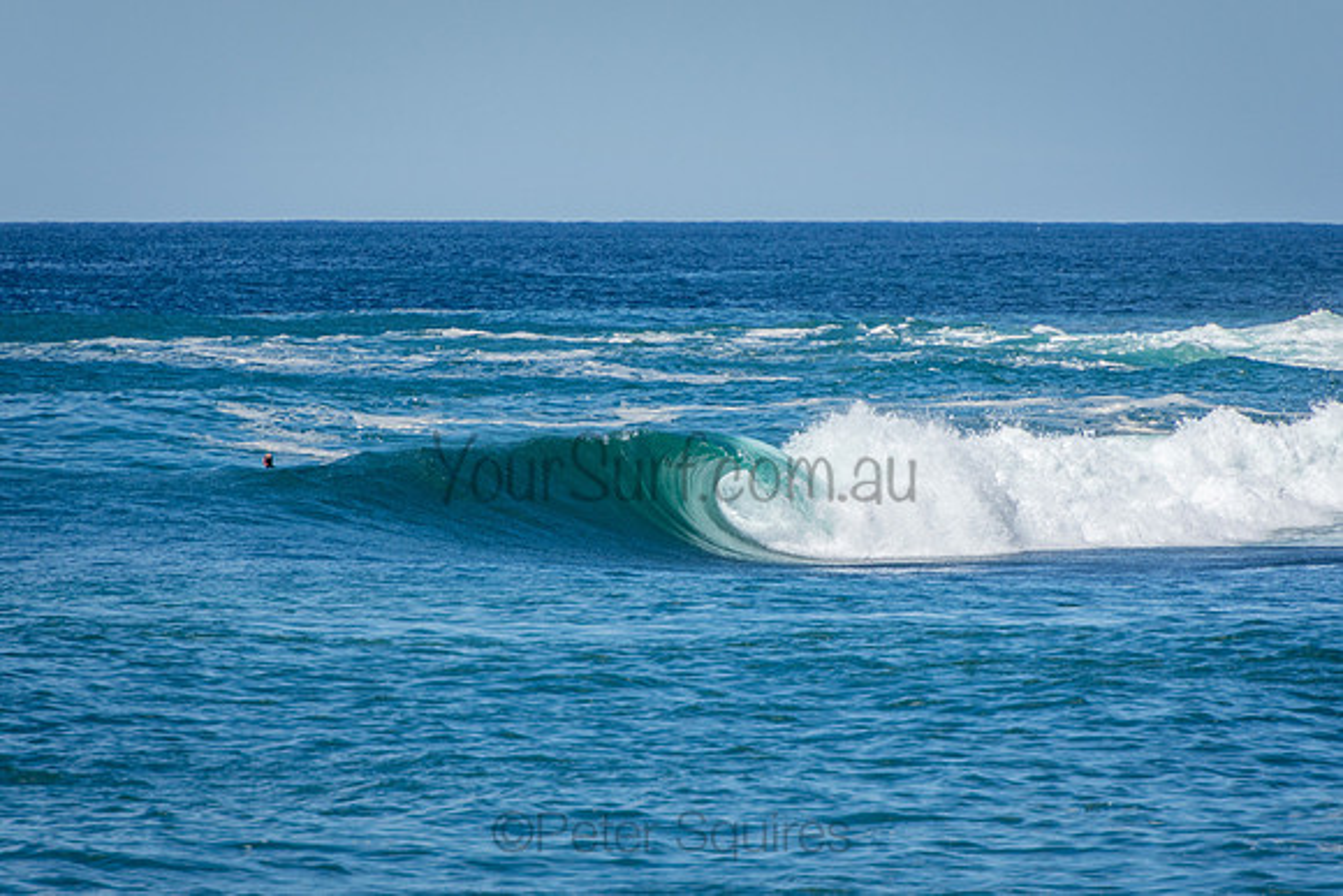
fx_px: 23169
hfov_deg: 3.3
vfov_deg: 2.2
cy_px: 448
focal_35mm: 621
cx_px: 672
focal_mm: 400
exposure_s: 1/2000
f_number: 5.6
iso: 400
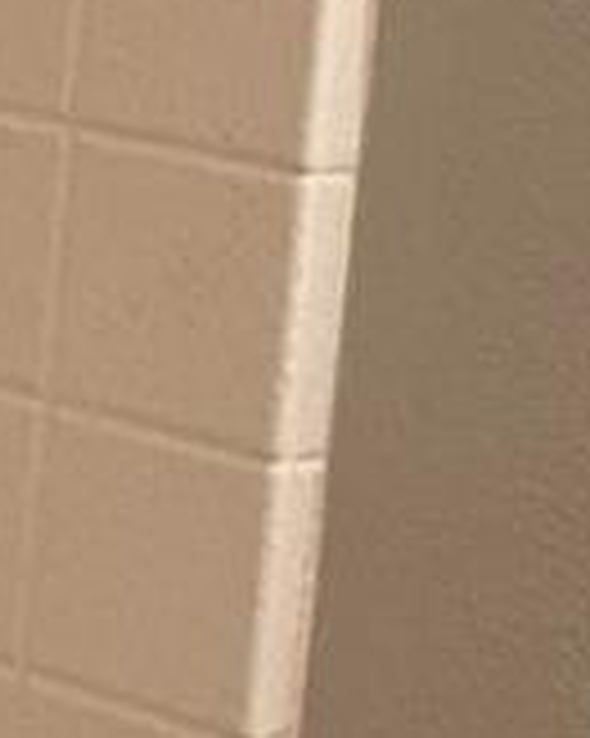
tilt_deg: -12.3
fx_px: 4064
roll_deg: -3.7
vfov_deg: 10.4
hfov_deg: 7.9
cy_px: 148
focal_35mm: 186
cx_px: -667
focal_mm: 4.25
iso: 125
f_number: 1.8
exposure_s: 1/60
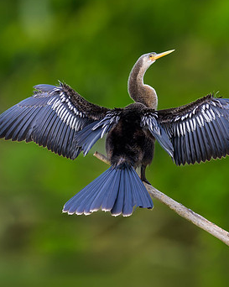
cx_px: 233
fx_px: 11563
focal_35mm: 1363
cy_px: 122
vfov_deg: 1.4
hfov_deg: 1.1
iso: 450
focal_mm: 400
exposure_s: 1/2000
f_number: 2.8
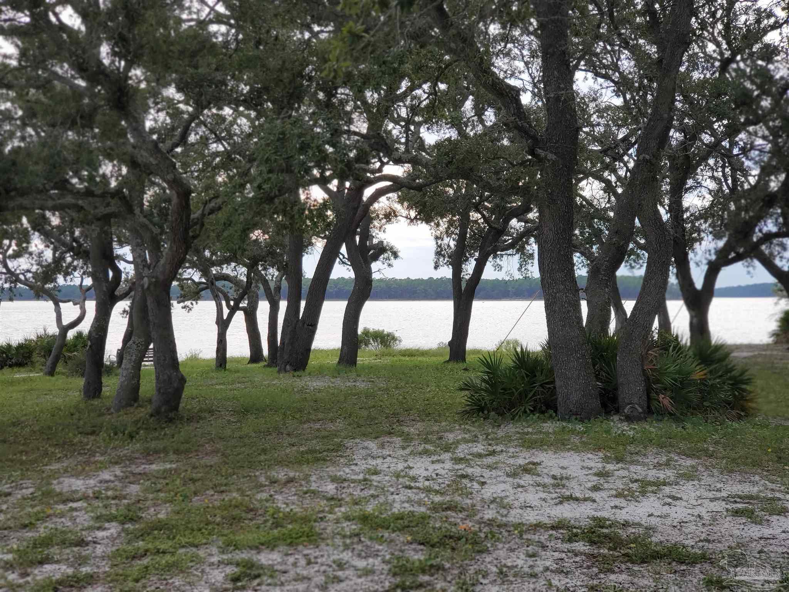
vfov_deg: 28.0
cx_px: 394
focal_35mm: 52
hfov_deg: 36.8
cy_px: 296
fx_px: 1185
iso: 50
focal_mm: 6
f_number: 2.4
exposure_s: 1/481
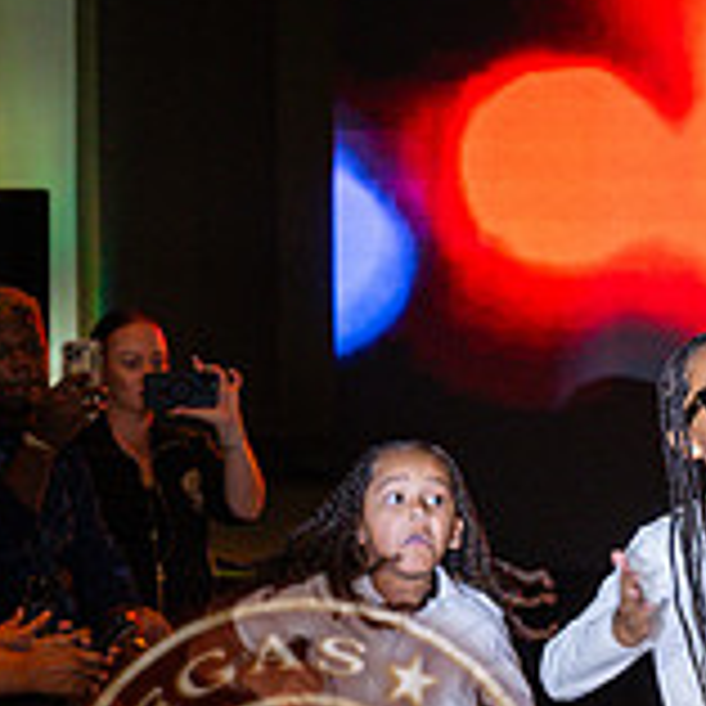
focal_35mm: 272
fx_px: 6276
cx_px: 644
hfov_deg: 6.4
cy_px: 670
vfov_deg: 6.4
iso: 1000
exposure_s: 1/200
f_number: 4
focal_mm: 70
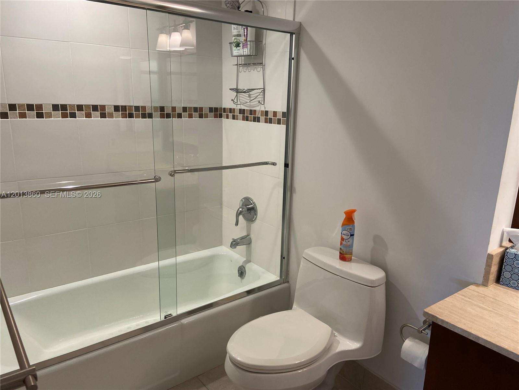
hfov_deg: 67.3
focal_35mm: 26
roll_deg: -0.8
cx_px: 260
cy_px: 195
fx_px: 390
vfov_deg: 53.1
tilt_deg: -16.8
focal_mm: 4.25
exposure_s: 1/60
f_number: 1.8
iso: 80
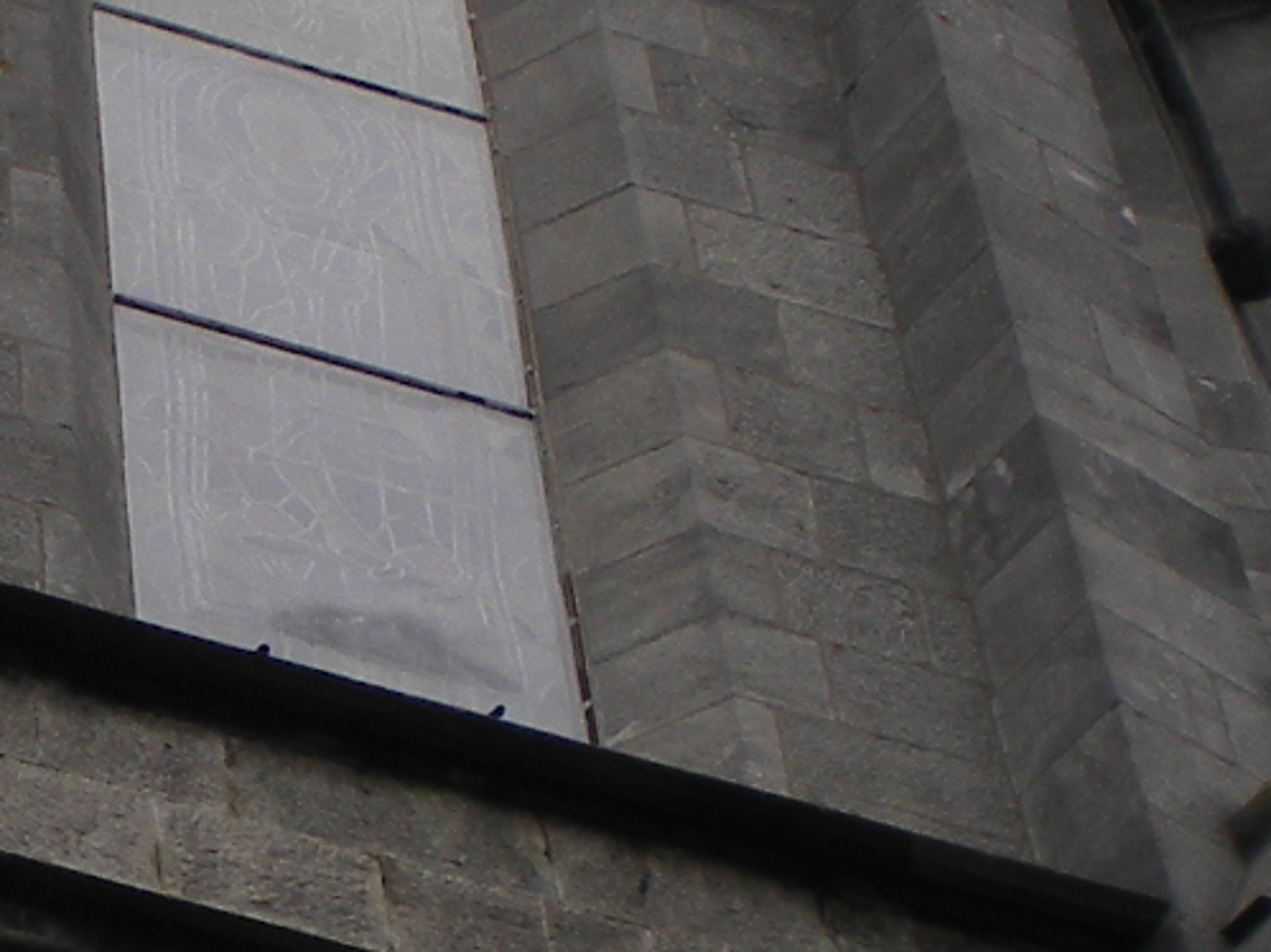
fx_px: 5726
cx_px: -453
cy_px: 448
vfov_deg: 9.5
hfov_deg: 12.2
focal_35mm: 156
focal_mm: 6.3
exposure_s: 1/125
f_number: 4.6
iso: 64
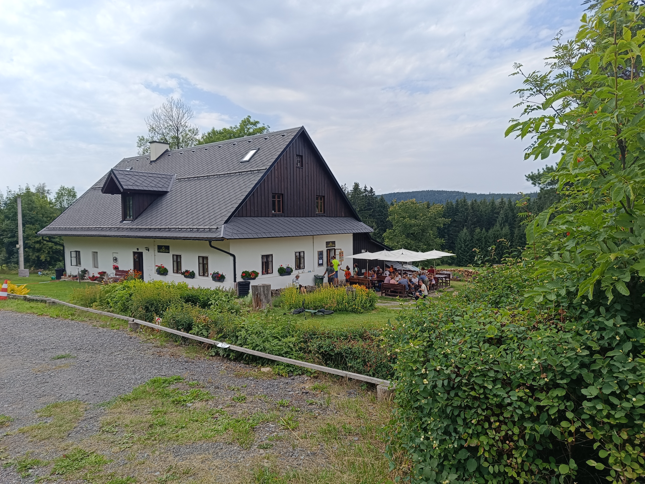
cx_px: 322
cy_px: 242
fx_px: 447
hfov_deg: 71.6
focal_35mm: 24
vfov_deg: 56.8
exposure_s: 1/1290
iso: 54
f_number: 1.88
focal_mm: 5.59
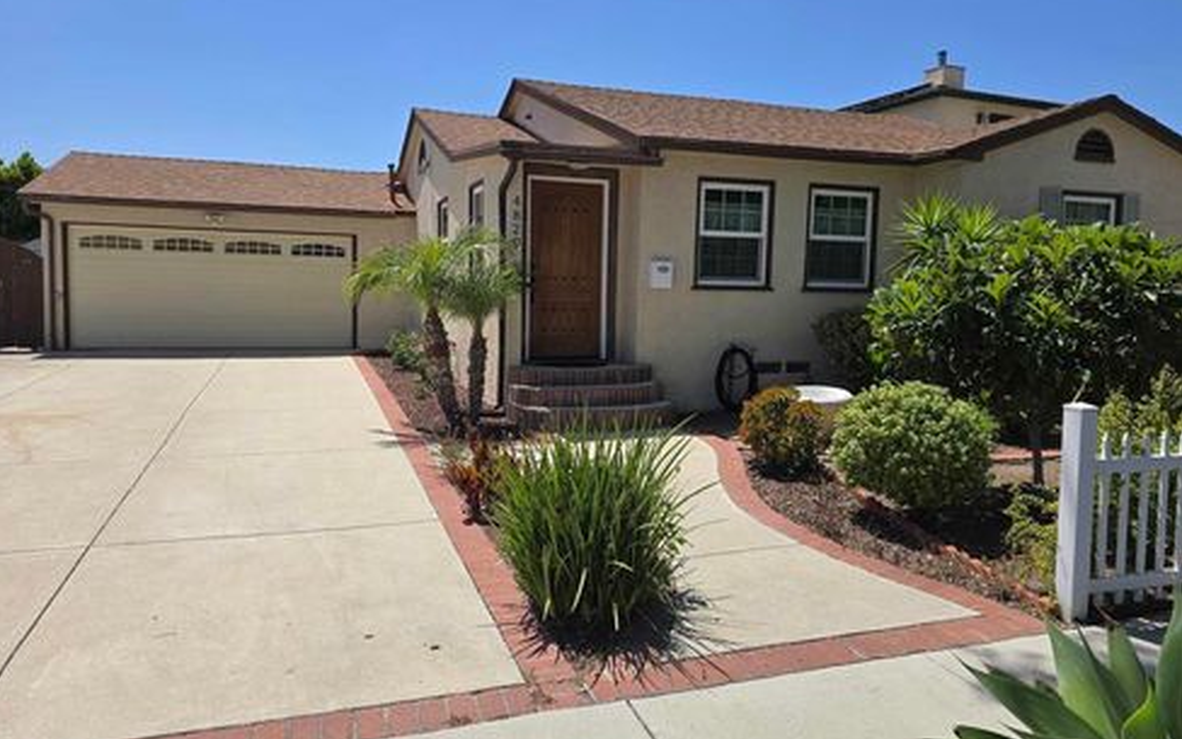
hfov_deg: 72.5
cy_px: 340
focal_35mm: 25
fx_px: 805
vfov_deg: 49.2
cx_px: 579
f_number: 1.7
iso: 12
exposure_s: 1/1019
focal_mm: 6.3
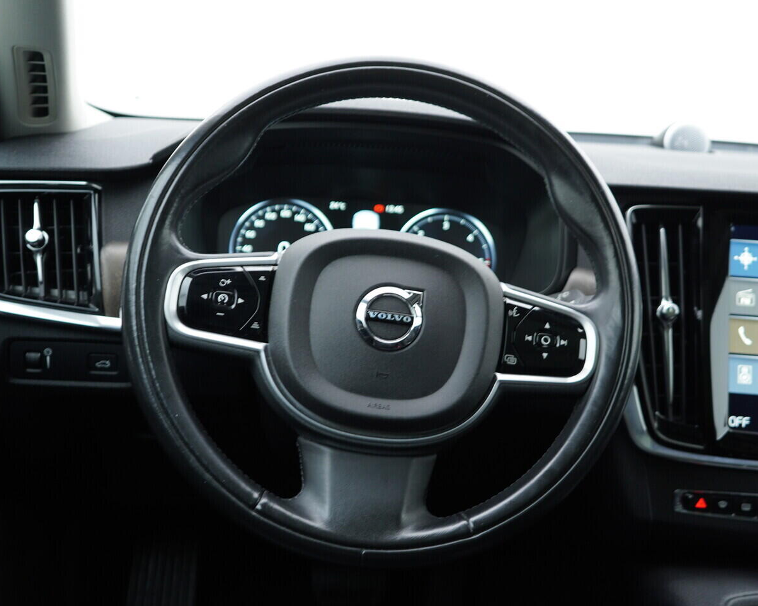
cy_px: 300
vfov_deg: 36.5
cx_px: 401
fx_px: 920
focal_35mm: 41
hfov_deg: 44.8
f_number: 2.8
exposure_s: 1/40
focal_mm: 24
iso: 200
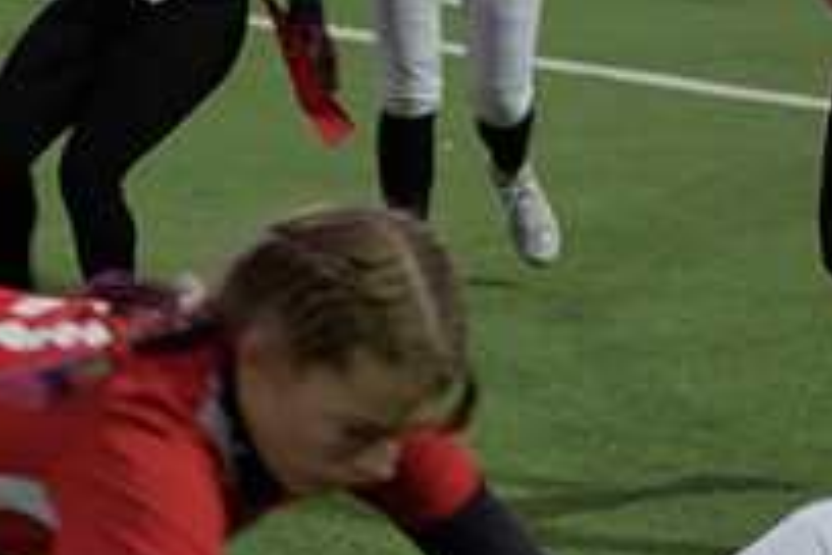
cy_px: 651
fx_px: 4599
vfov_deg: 6.9
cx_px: 330
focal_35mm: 199
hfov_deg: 10.3
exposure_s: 1/200
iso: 400
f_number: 2.8
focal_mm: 70
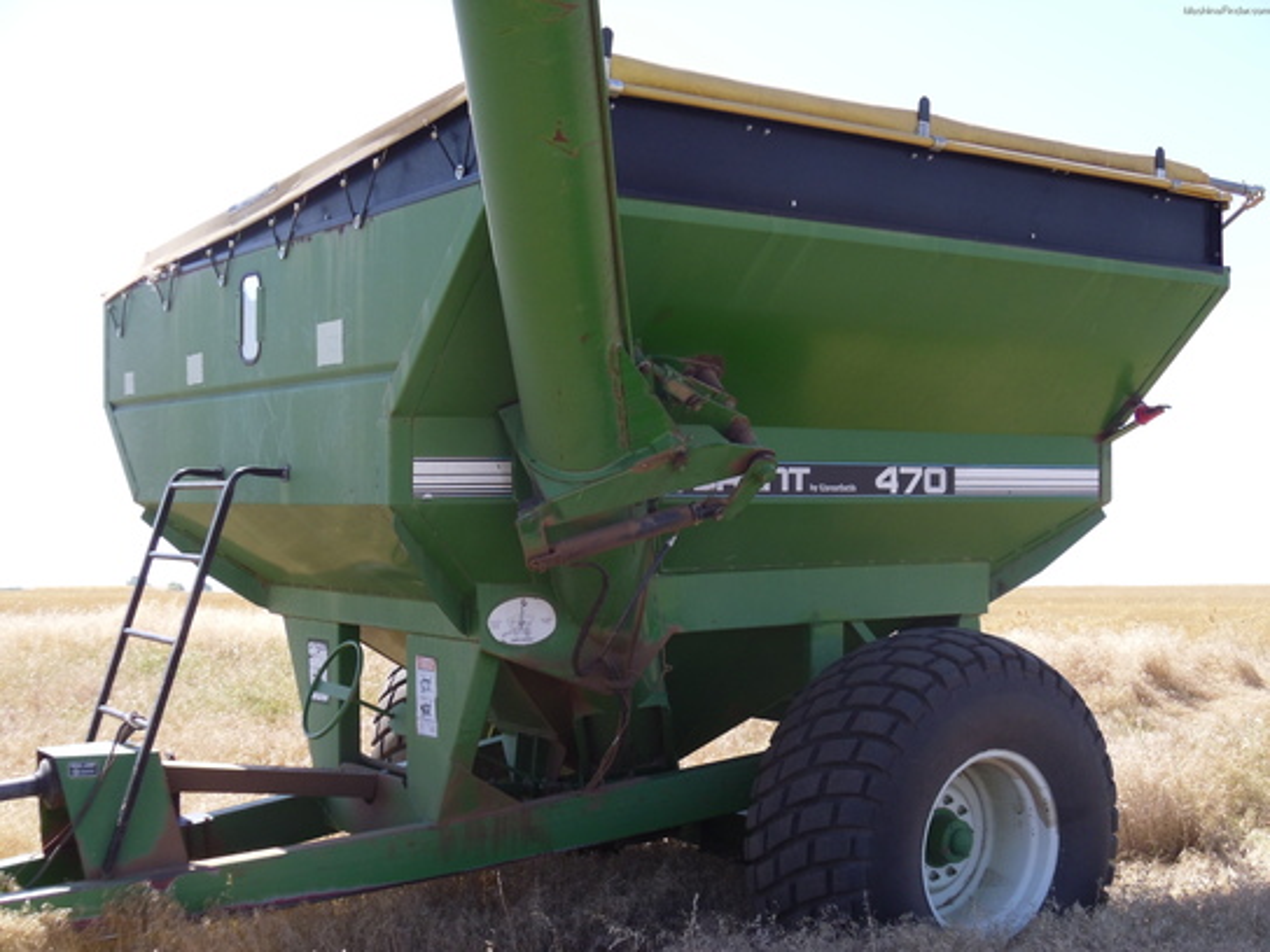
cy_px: 476
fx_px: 1688
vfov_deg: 31.5
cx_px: 635
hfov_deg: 41.2
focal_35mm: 46
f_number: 3.7
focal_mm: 8.31
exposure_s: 1/250
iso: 80
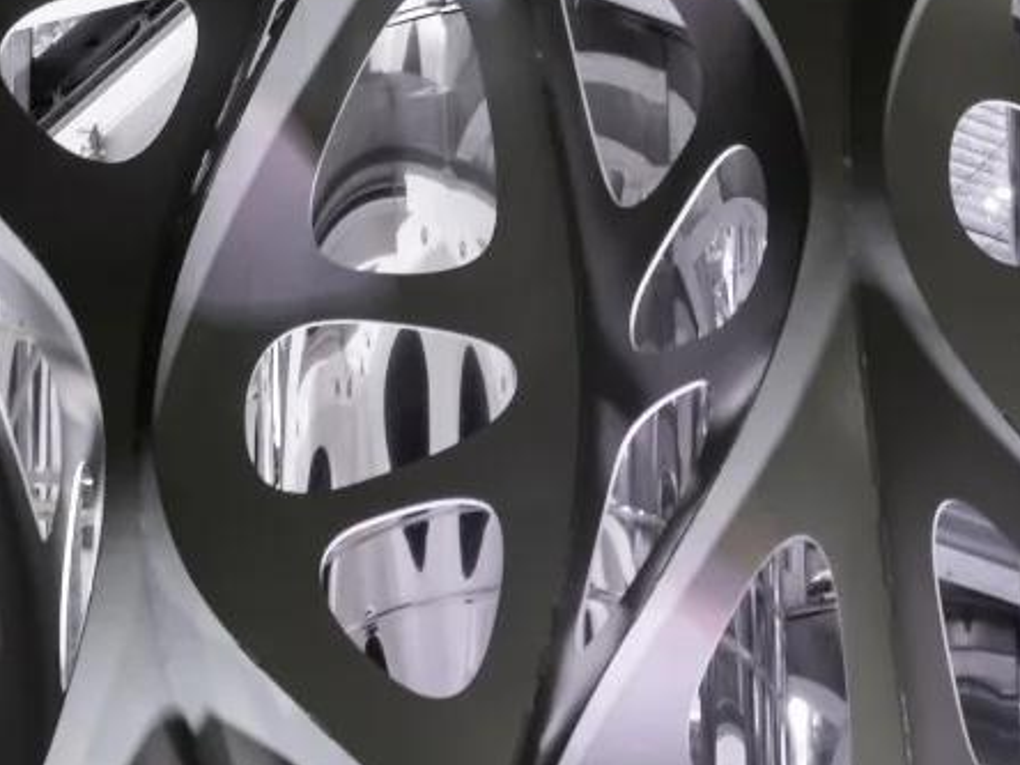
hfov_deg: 2.6
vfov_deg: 1.9
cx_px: 524
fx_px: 22748
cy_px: -953
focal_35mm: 772
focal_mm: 148.5
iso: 200
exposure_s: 1/1.11
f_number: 10
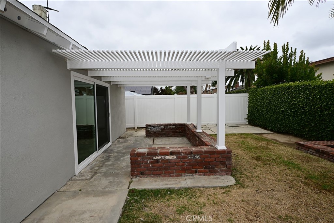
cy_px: 112
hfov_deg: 90.0
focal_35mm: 18
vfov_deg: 67.4
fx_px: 167
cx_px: 167
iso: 140
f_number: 11
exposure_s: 1/200
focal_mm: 12
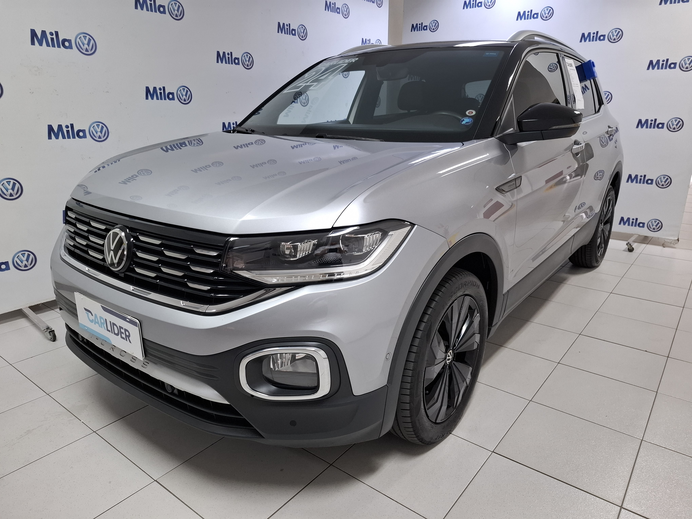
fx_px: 460
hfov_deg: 73.9
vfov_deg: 58.9
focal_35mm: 23
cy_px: 260
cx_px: 346
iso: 250
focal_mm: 5.54
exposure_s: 1/60
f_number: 1.8
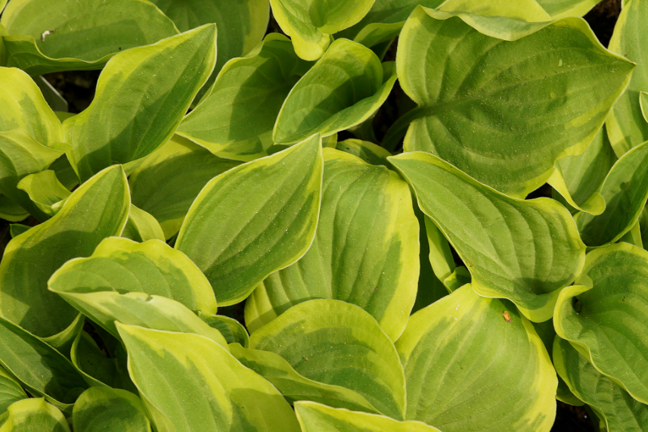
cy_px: 240
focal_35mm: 210
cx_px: 419
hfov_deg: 9.8
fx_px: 3779
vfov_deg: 6.5
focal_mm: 100
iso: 320
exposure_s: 1/160
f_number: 8
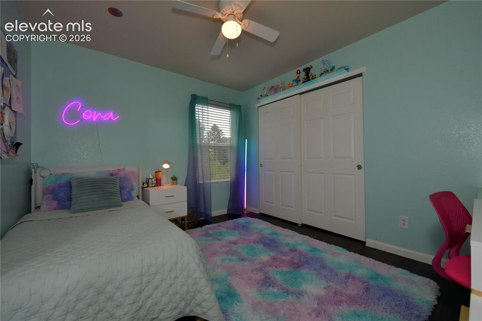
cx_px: 241
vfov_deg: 81.2
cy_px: 160
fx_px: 187
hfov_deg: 104.3
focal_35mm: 14
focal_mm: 14
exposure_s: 1/160
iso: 1250
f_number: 11
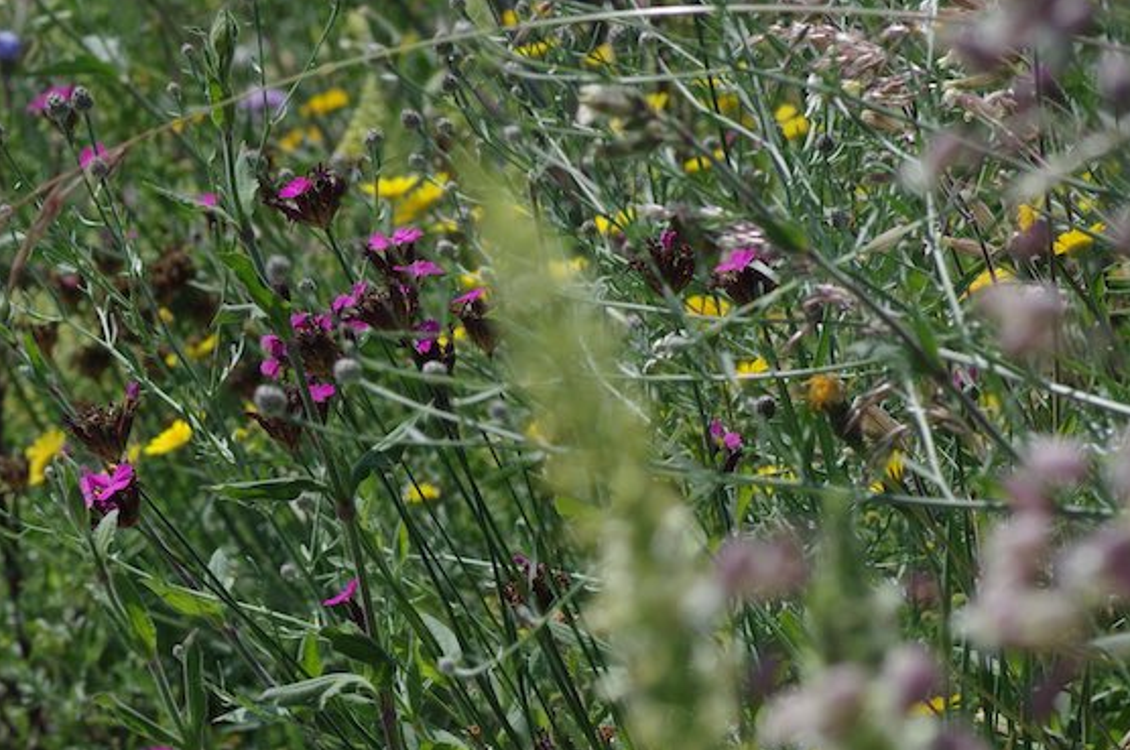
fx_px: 10155
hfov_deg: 6.4
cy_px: 756
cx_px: 222
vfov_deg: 4.2
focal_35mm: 324
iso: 400
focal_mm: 100
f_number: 10
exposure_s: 1/1000
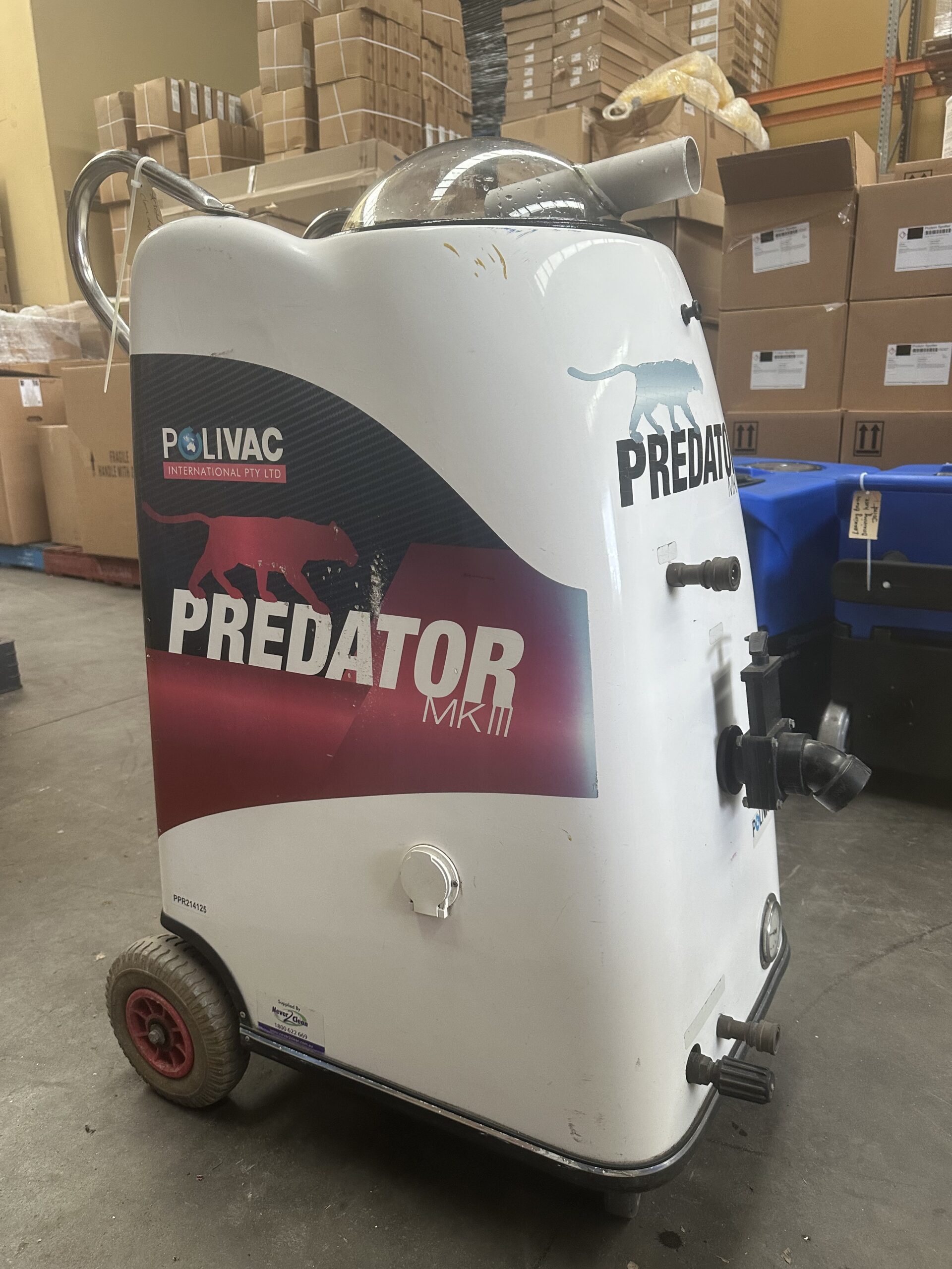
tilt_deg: -16.1
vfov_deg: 71.6
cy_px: 634
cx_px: 476
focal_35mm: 24
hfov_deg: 56.8
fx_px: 880
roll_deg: +0.2
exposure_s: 1/107
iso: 250
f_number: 1.78
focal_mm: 6.86
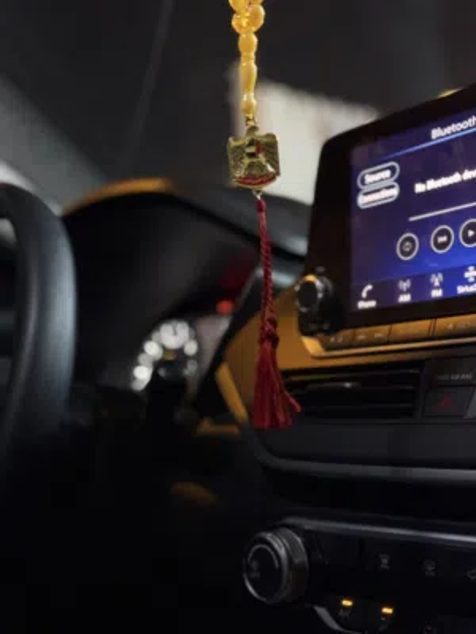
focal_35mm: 48
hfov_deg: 30.3
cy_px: 317
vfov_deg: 39.7
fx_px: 880
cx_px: 238
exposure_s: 1/33
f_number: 1.78
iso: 320
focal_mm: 6.76
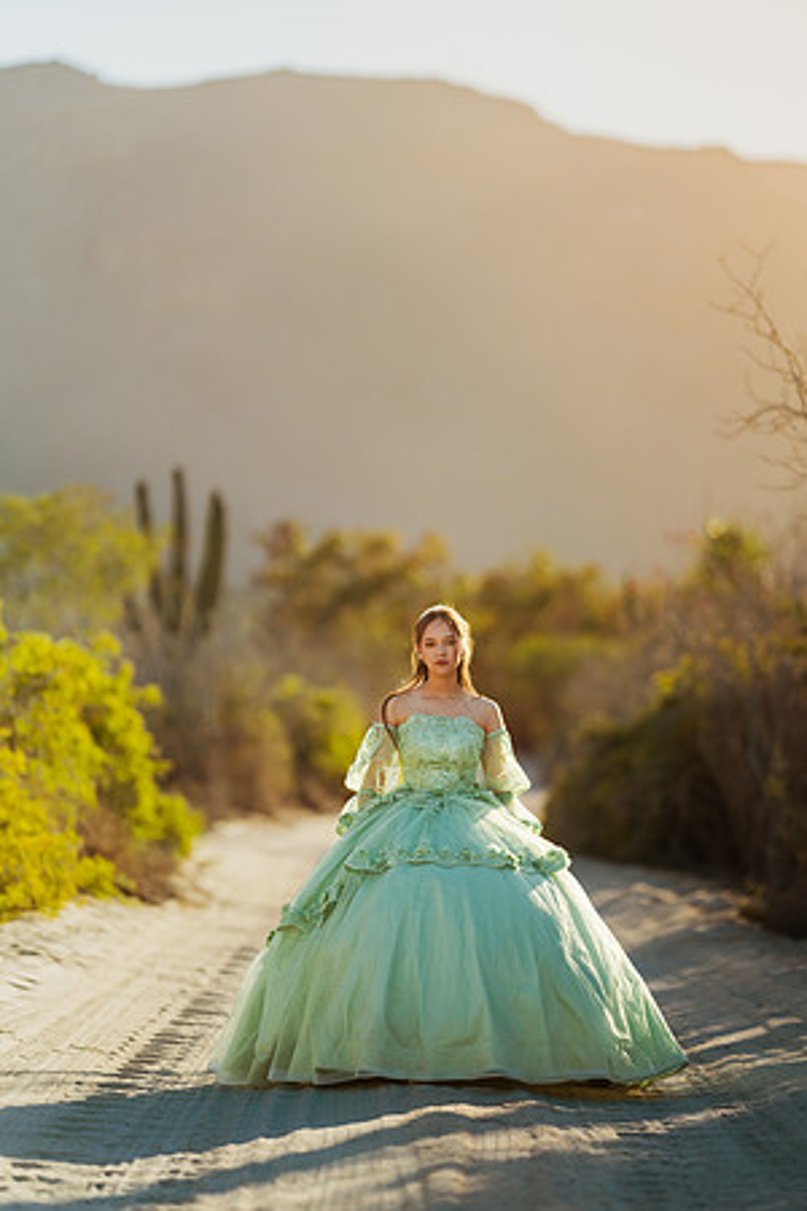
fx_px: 4539
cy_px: 606
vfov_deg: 15.2
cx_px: 404
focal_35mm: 135
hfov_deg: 10.2
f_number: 1.8
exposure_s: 1/8000
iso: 100
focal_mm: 135
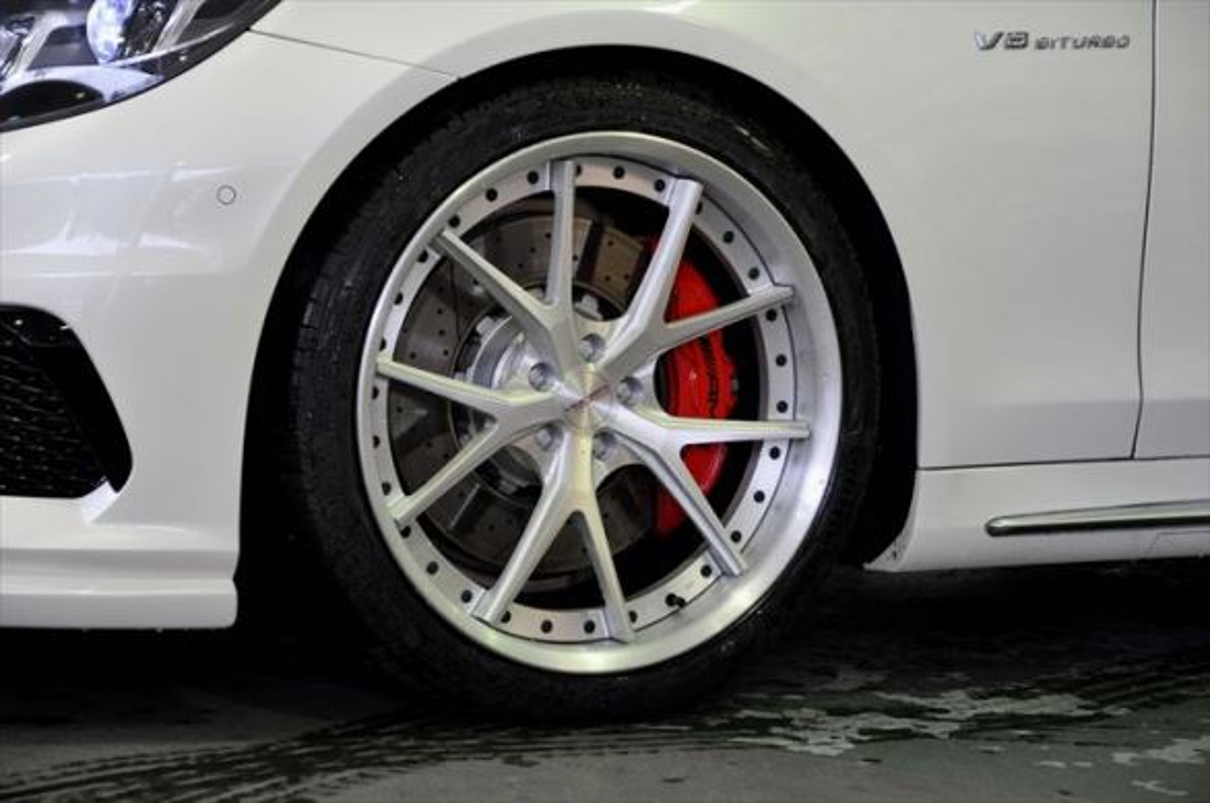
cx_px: 605
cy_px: 402
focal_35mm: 128
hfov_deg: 16.1
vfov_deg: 10.7
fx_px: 4279
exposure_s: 1/40
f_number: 5.6
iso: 800
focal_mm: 85
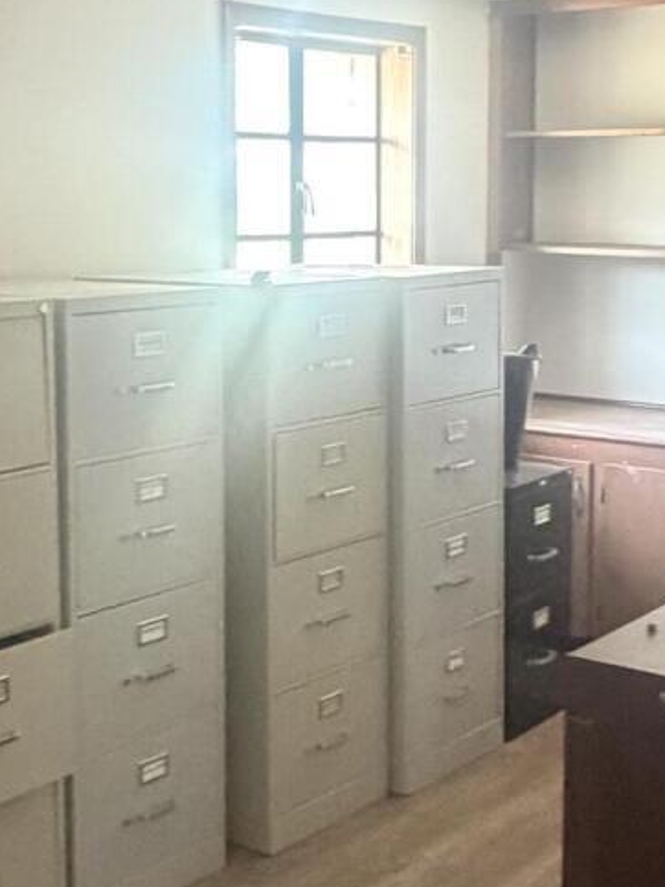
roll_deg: +1.3
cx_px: 215
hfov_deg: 25.1
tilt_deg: -8.1
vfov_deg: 33.1
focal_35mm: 58
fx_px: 1486
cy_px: 356
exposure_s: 1/60
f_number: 2.2
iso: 1000
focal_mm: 2.22
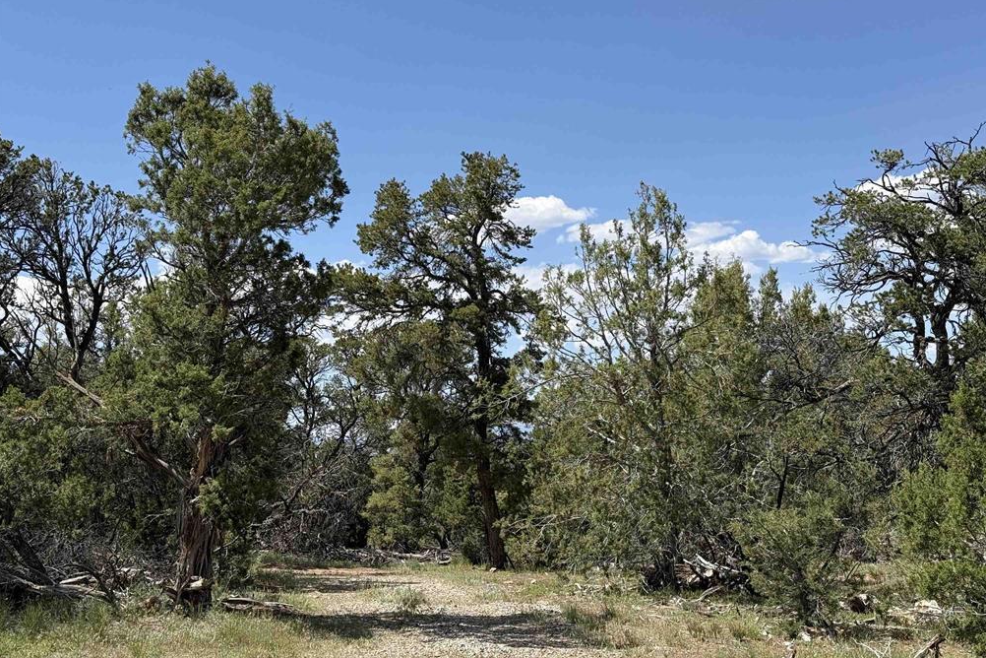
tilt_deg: +5.3
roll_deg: +3.0
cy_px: 311
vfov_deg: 26.5
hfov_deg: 38.9
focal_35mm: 51
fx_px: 1397
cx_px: 498
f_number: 1.78
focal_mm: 6.76
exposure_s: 1/4329
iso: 64
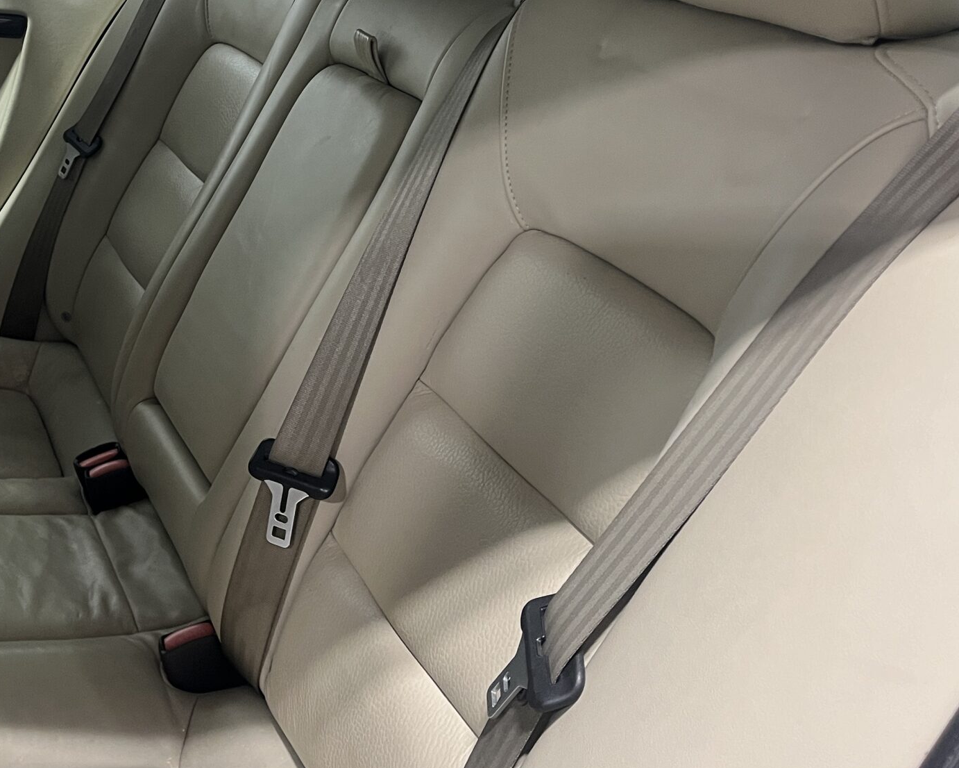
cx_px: 193
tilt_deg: -19.3
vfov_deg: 31.9
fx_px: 1334
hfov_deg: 38.1
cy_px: 277
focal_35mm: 47
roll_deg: +1.8
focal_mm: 5.1
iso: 160
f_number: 1.6
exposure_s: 1/60
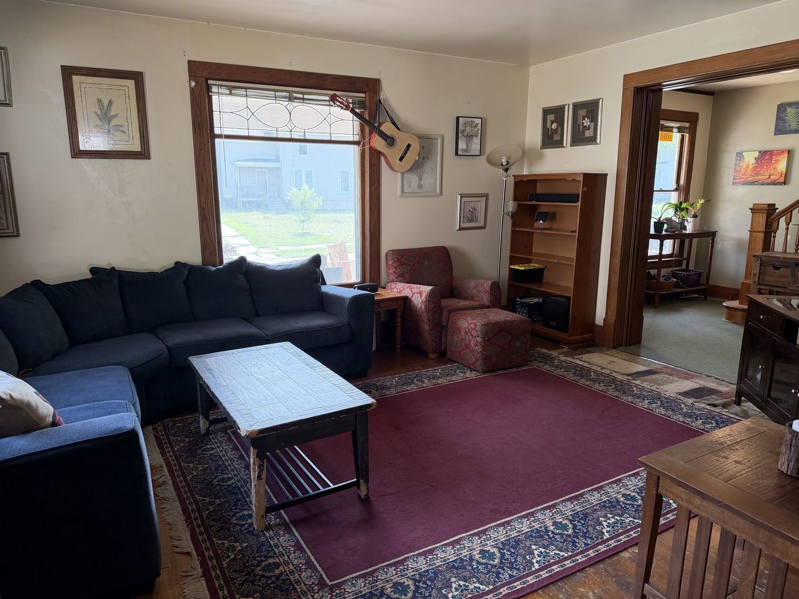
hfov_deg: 71.6
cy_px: 300
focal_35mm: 24
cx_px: 400
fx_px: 554
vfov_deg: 56.8
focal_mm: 6.76
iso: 200
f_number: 1.78
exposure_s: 1/136
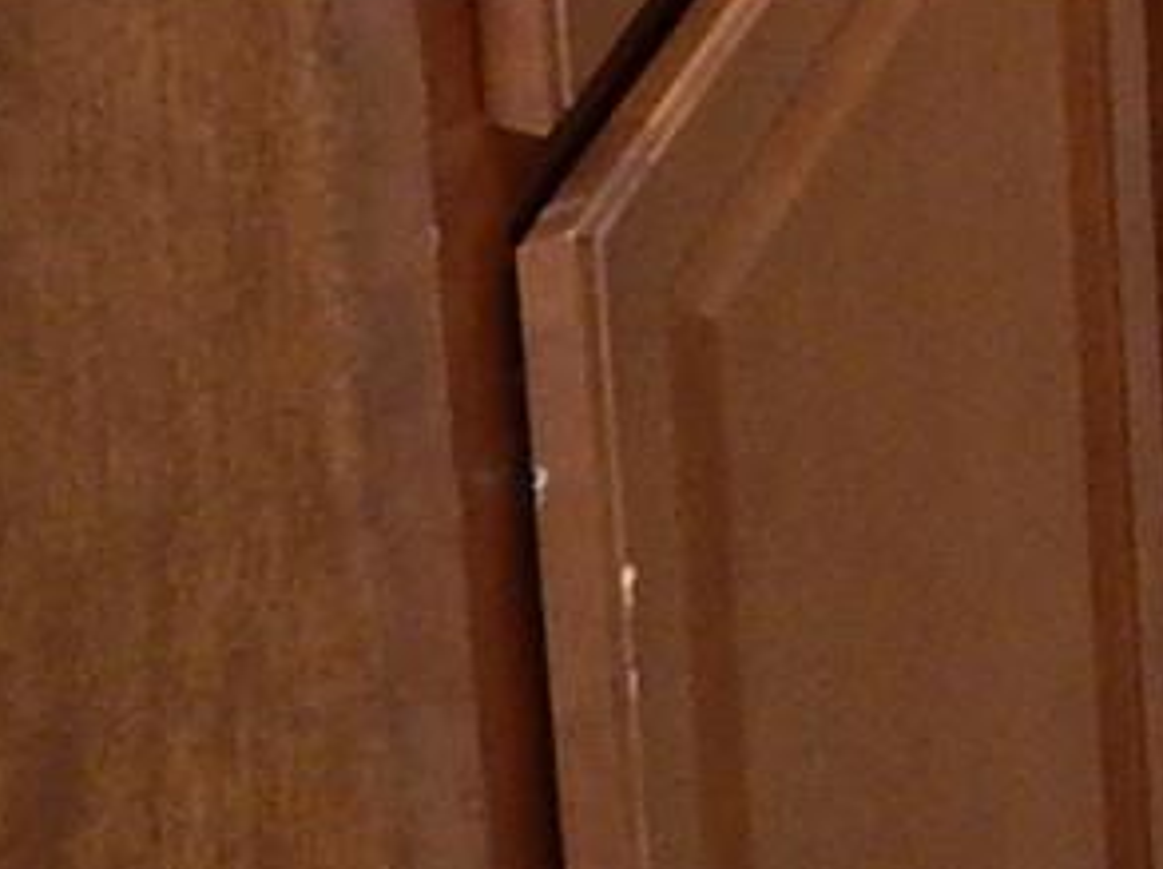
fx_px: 5168
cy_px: -1897
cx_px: 2898
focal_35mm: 154
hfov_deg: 10.7
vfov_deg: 8.0
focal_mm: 4
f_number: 3
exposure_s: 1/30
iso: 280
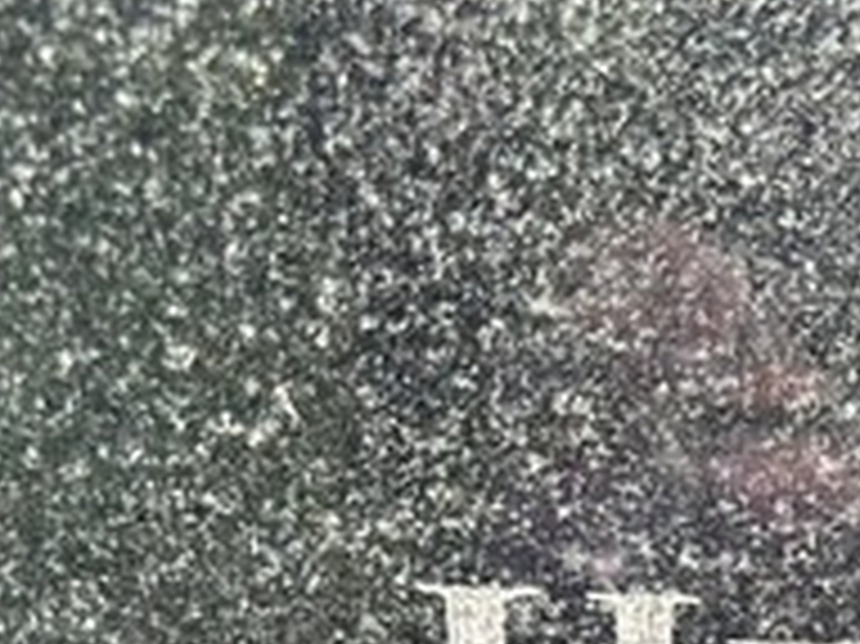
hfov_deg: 16.7
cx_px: 1229
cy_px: 1211
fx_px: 2706
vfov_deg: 12.3
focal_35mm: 109
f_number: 1.5
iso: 50
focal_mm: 5.7
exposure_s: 1/820
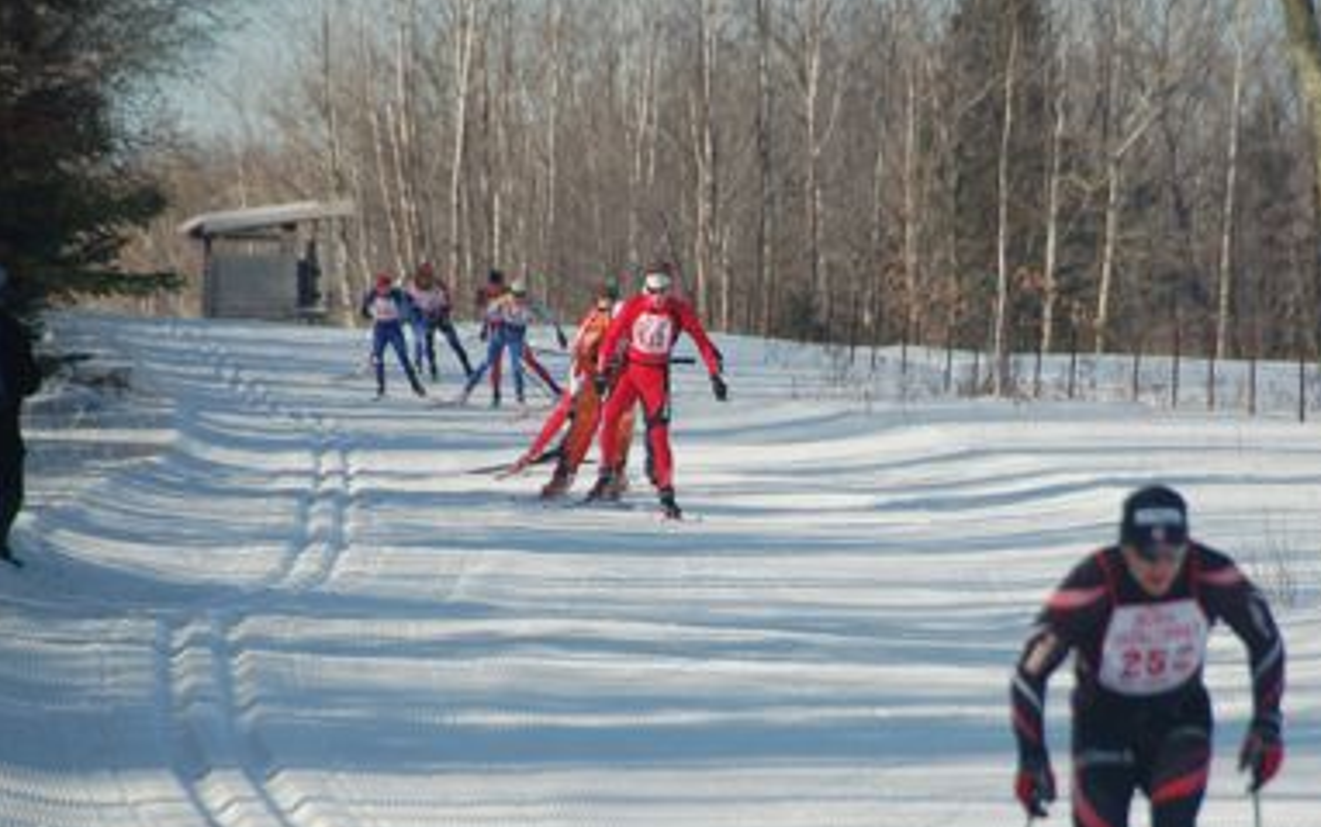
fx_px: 12244
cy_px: 505
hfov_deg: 6.2
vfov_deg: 3.9
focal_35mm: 340
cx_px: 799
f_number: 5.6
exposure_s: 1/750
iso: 400
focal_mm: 170
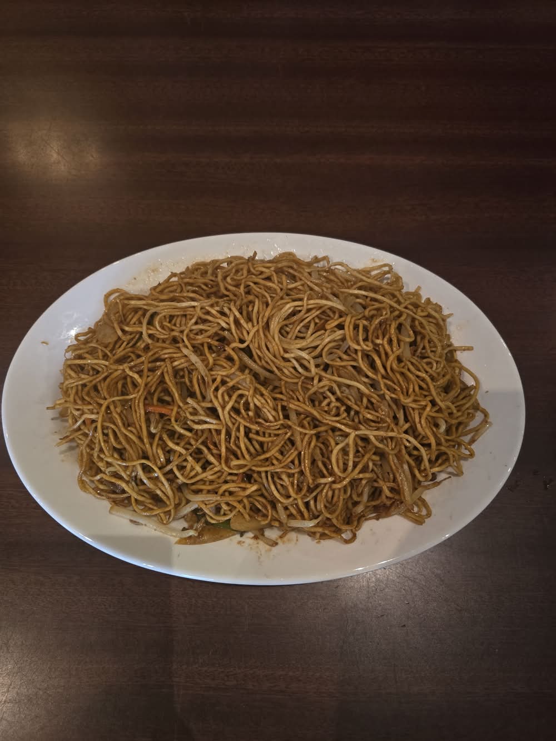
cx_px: 278
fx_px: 492
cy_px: 370
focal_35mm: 23
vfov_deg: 73.9
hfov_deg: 58.9
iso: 320
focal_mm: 6.3
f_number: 1.7
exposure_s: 1/120
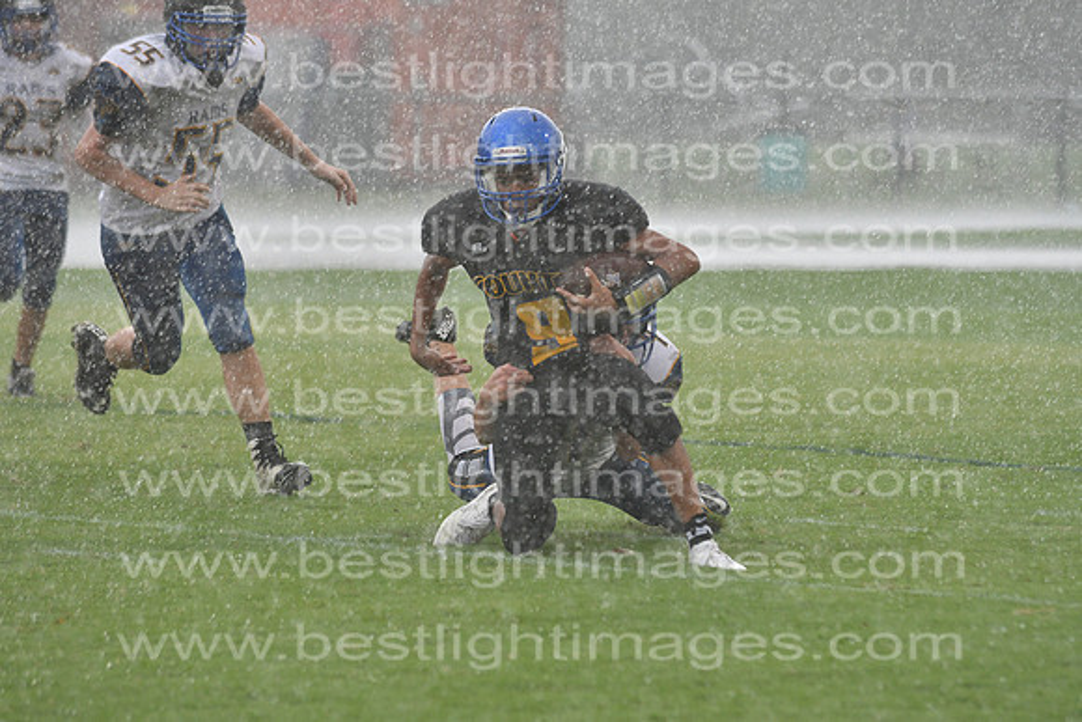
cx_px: 541
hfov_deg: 9.8
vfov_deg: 6.5
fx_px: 6313
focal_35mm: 210
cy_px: 361
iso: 1000
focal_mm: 140
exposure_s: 1/1000
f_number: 4.5
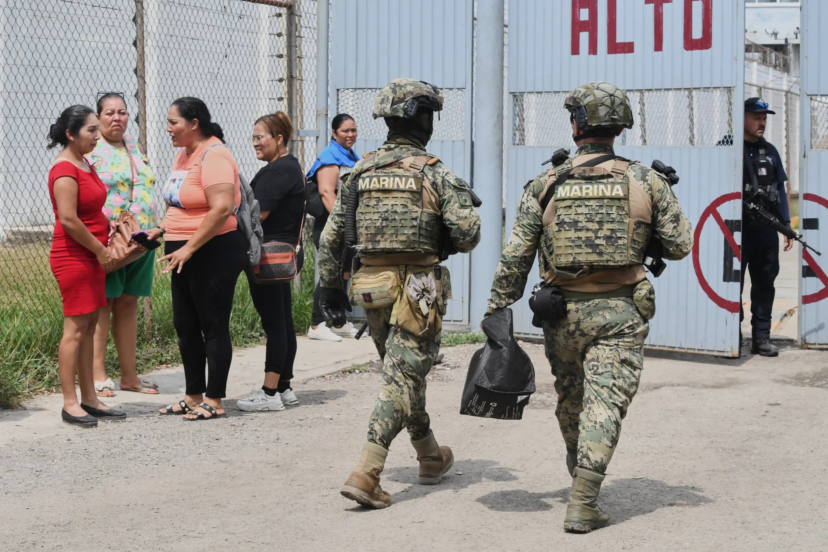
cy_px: 276
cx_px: 414
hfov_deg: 24.8
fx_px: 1886
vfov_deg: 16.7
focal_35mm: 82
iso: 1600
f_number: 11
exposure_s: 1/1000
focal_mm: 55
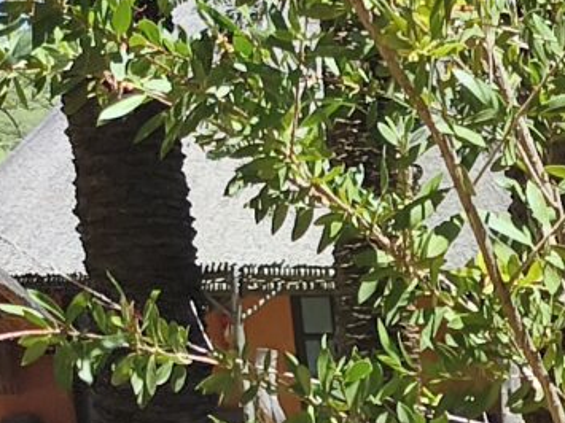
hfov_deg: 9.2
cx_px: 1746
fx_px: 2709
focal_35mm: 166
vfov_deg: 8.6
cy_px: 789
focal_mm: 6.18
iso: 50
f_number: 1.65
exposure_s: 1/631
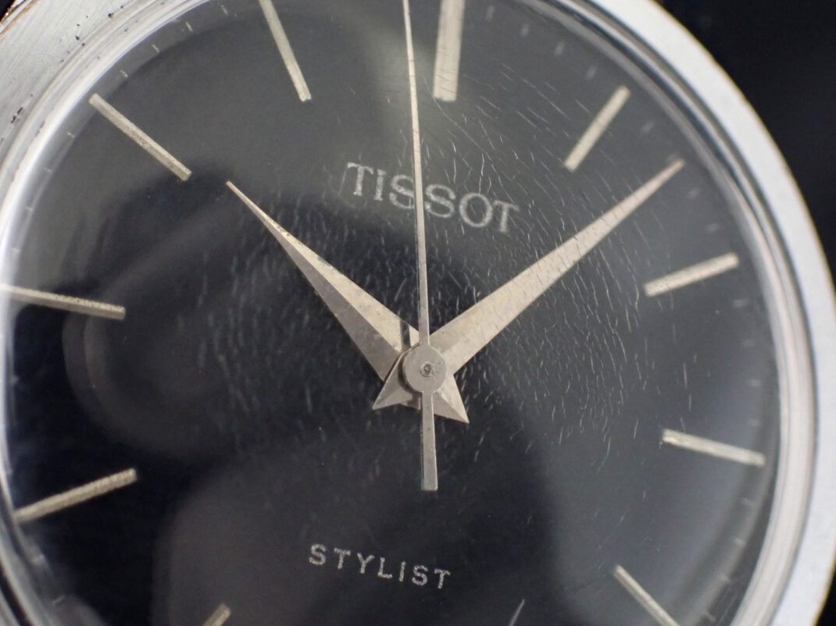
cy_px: 286
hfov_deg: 21.3
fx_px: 2221
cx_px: 405
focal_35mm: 92
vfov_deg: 16.1
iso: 800
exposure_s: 1/80
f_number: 4.3
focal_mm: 14.62
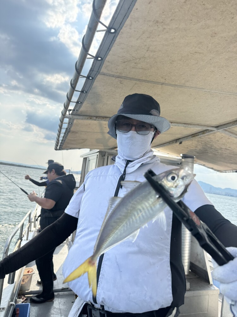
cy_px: 158
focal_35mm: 24
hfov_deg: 56.8
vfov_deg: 71.6
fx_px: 219
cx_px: 118
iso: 80
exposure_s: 1/2959
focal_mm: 6.76
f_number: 1.78
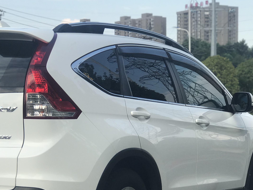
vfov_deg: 13.7
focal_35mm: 108
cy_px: 143
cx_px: 70
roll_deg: +0.3
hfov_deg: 18.1
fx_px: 789
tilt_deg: -3.7
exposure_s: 1/261
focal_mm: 6.6
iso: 20
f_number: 2.8
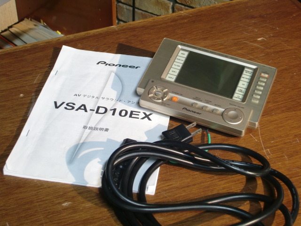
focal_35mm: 66
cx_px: 150
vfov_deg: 22.3
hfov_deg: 29.4
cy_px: 113
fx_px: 574
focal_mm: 11.7
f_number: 4.1
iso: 200
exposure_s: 1/10
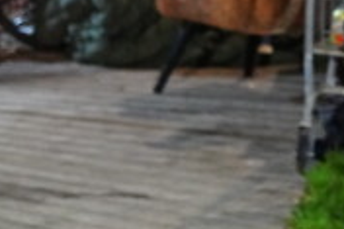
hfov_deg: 8.1
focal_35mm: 248
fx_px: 2368
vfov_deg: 5.5
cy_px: -100
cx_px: 522
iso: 6400
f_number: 2.8
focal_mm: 55
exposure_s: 1/50
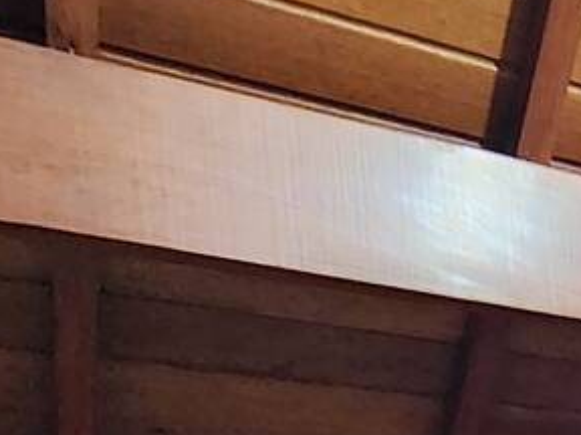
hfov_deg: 21.9
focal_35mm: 65
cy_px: 804
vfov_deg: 17.7
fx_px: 1091
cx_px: 978
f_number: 2.2
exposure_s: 1/24
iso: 2000
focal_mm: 2.2
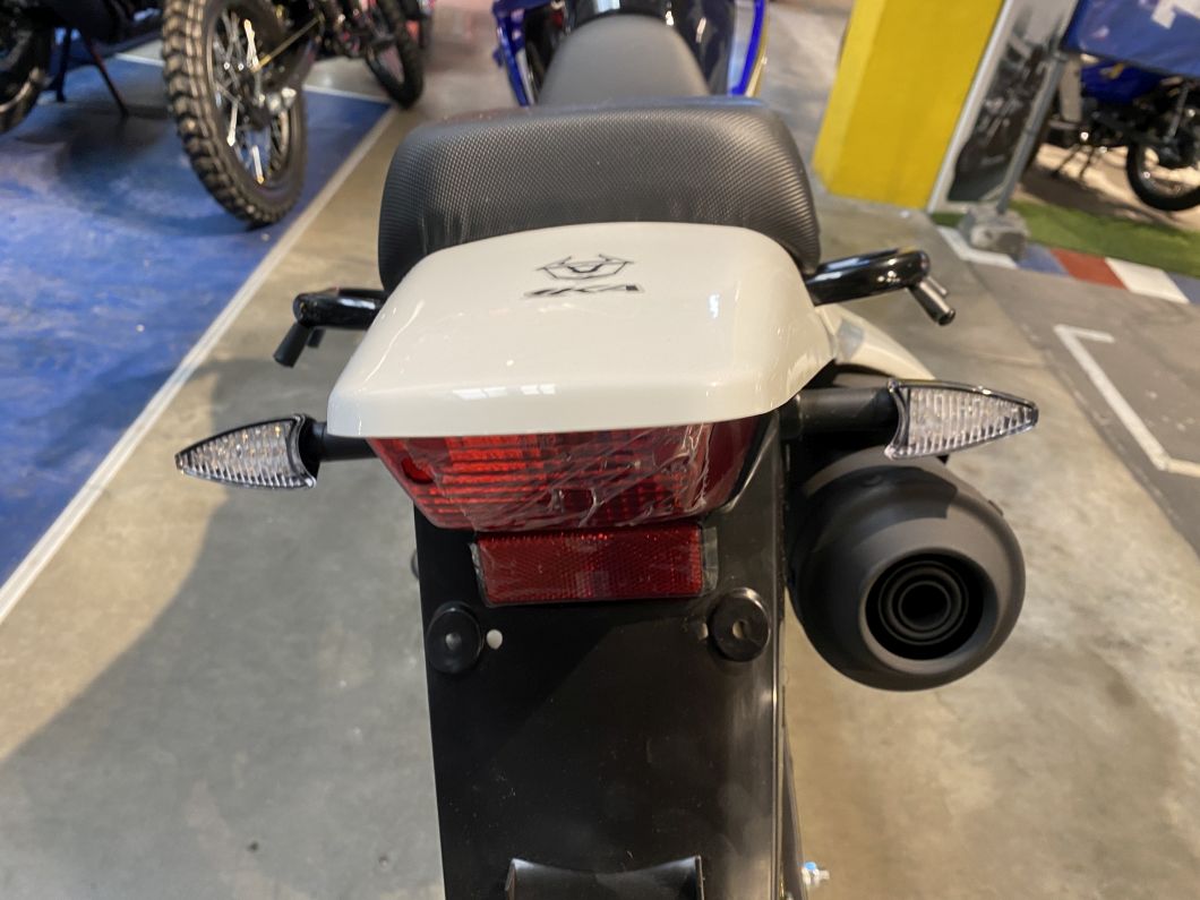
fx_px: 901
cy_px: 450
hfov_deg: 67.3
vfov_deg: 53.1
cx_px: 600
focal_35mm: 26
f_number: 1.8
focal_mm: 4.25
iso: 125
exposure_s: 1/50
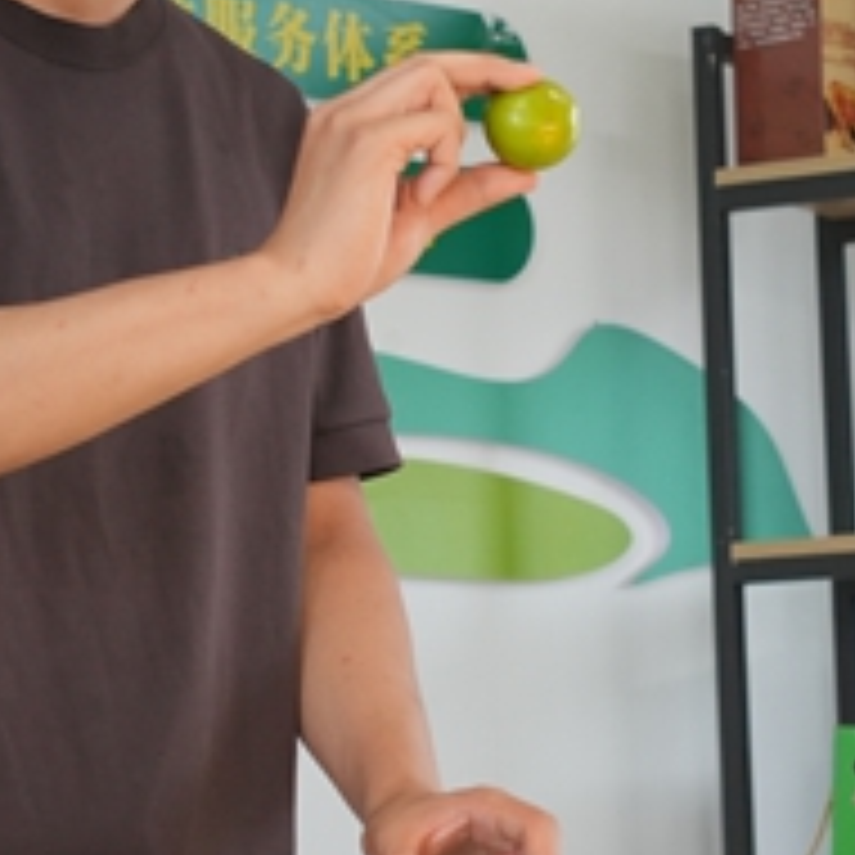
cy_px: 394
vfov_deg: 12.2
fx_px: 3996
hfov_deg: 12.2
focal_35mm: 143
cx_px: 500
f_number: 4
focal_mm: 40
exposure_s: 1/125
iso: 1000
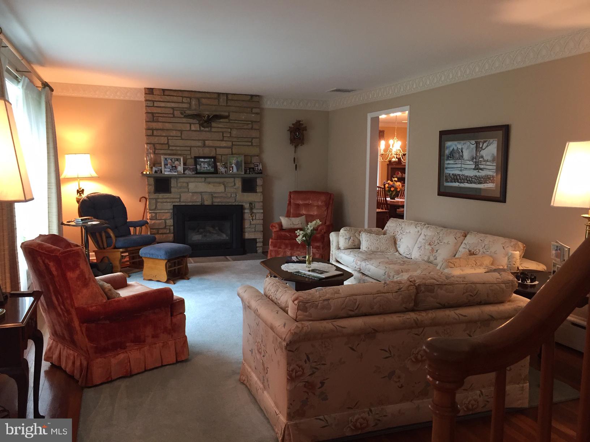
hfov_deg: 61.7
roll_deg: -1.8
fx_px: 494
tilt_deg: -6.7
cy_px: 221
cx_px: 295
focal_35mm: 29
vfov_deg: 48.2
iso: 125
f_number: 2.2
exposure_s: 1/30
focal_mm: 4.15
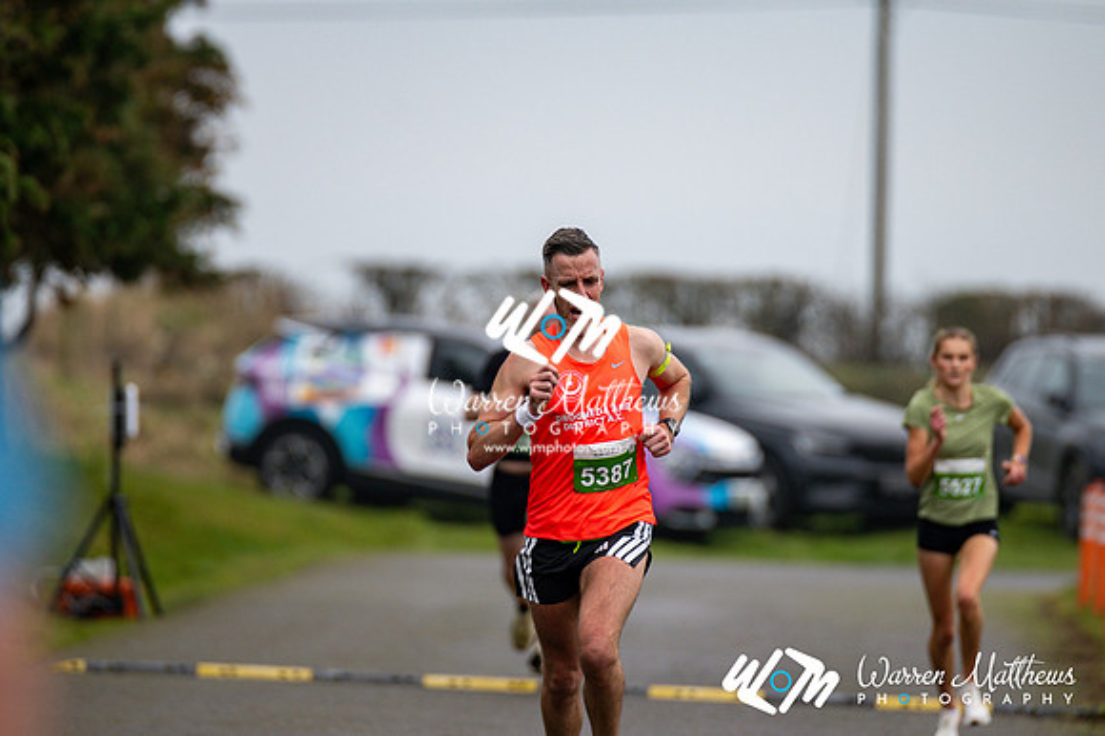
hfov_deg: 4.6
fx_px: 13804
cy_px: 368
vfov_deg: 3.1
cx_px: 552
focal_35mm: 450
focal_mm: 300
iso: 280
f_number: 2.8
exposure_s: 1/1600
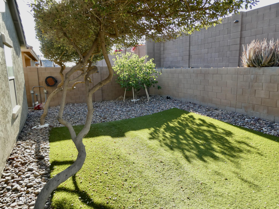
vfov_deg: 56.8
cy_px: 104
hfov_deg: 71.6
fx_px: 193
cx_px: 140
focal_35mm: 24
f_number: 3.3
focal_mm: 4.3
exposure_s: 1/200
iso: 80
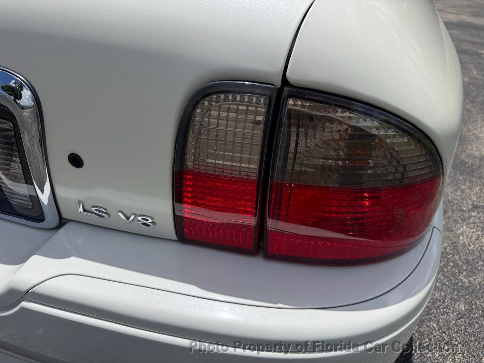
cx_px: 242
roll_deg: -2.4
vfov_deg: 56.8
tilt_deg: -32.1
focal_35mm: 24
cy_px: 182
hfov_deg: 71.6
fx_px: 336
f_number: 1.78
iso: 100
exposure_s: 1/9091
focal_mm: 6.76
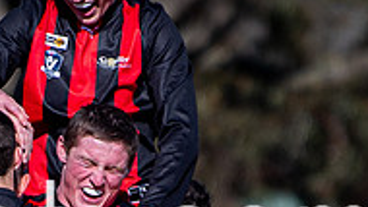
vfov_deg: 0.6
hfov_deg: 1.1
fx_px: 18428
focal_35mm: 1888
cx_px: 48
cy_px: 458
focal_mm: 200
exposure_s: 1/2500
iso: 100
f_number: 2.8
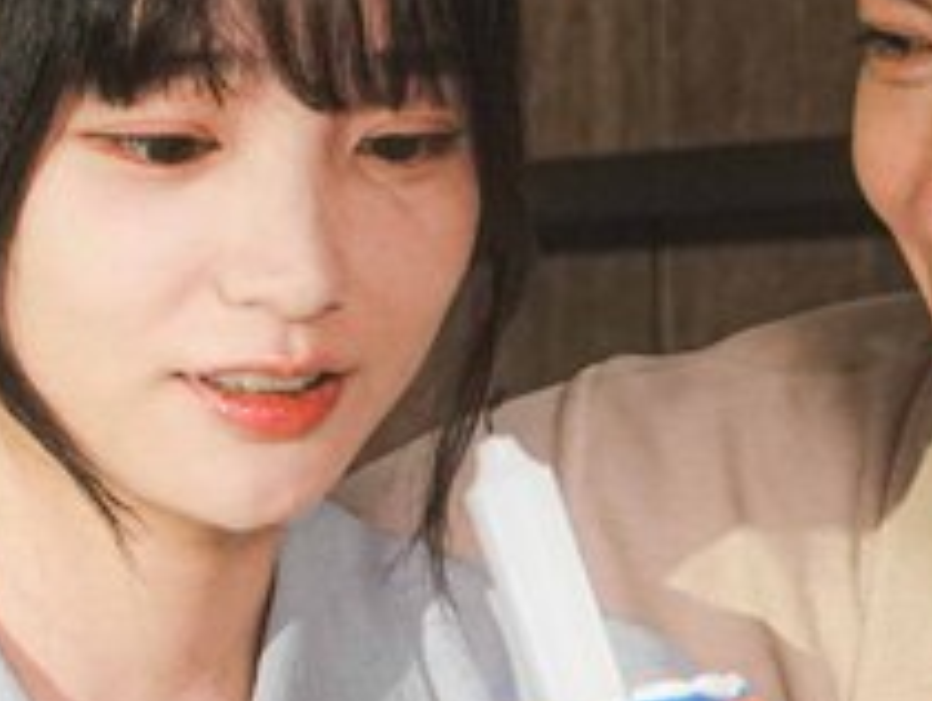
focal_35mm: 384
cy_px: 732
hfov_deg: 5.2
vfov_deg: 3.9
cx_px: 750
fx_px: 10351
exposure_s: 1/125
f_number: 4
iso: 1600
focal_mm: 70
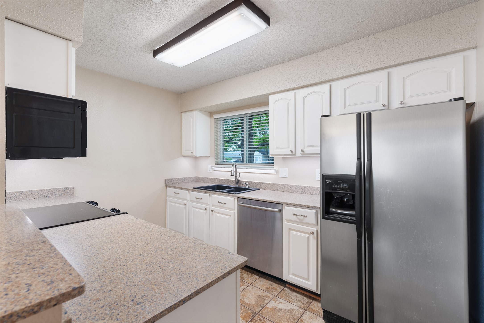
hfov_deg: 96.7
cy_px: 162
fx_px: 215
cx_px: 242
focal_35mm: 16
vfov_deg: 73.8
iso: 400
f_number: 8
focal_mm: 16
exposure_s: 1/3
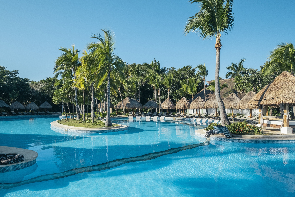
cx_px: 148
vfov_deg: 55.1
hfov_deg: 76.1
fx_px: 188
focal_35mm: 23
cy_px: 98
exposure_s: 1/250
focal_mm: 15.1
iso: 500
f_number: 9
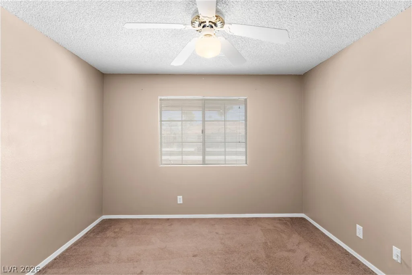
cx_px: 206
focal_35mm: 17
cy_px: 138
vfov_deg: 70.5
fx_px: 195
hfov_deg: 93.3
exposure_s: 1/13
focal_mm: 17
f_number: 8
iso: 400
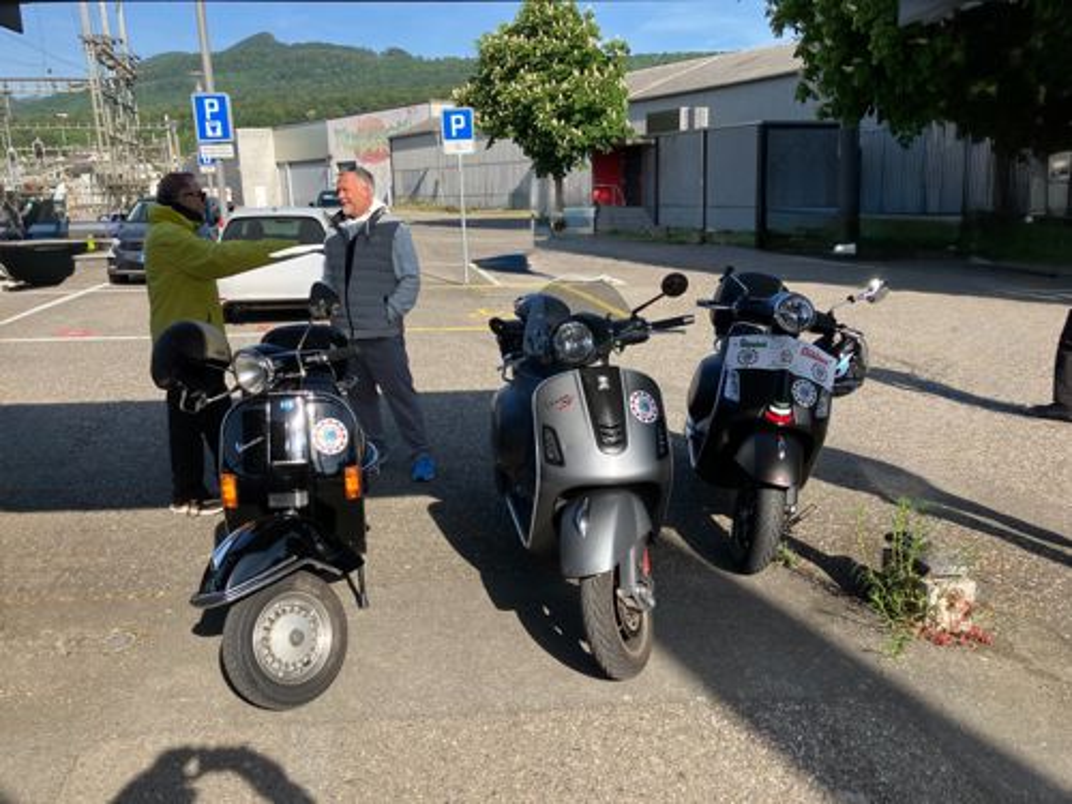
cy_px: 402
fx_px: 867
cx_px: 536
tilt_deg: -15.4
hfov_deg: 63.4
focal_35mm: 28
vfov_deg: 49.7
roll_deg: +2.1
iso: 32
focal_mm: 3.99
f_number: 1.8
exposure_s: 1/1033
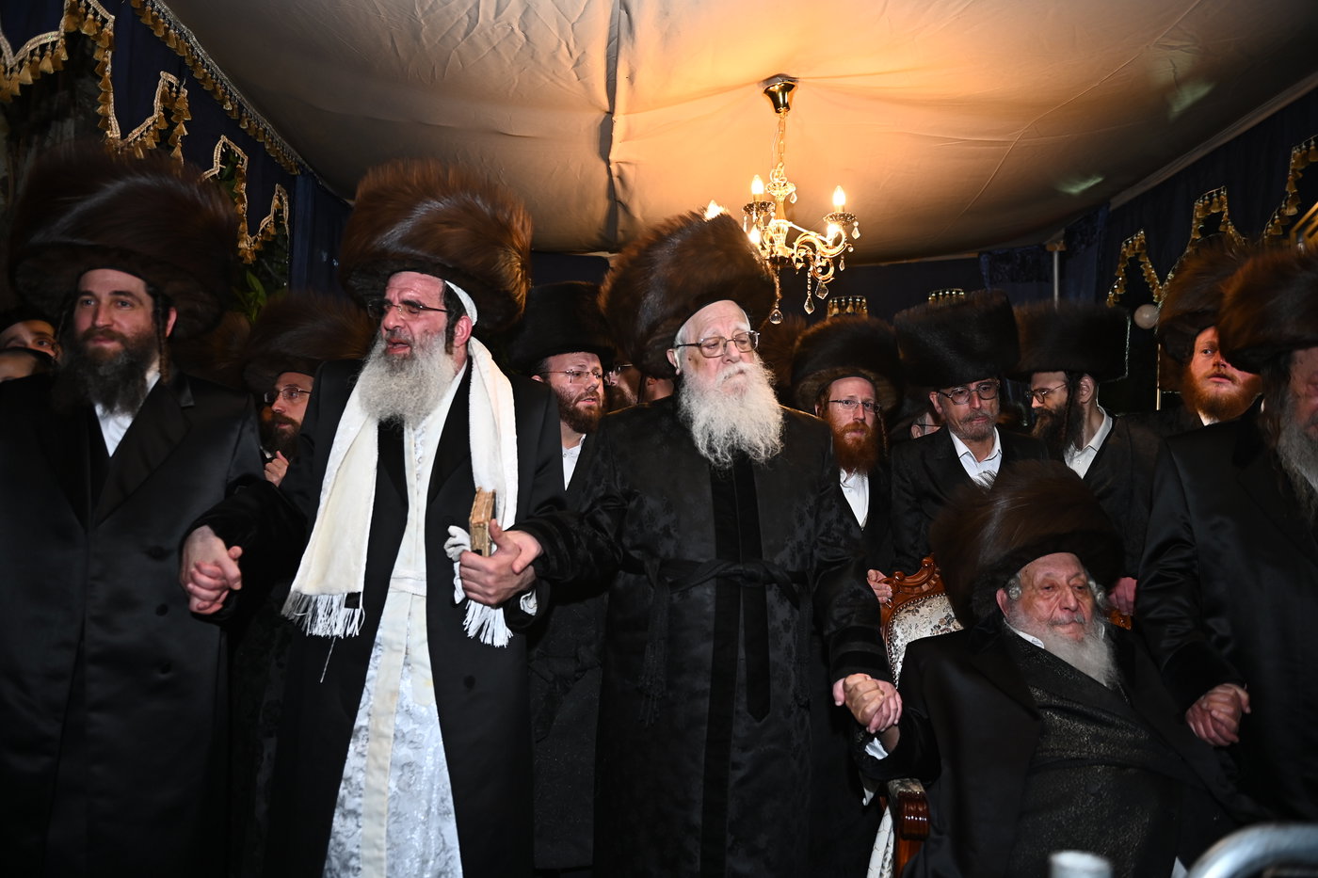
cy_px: 439
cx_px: 659
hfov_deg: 73.8
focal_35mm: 24
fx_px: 879
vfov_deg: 53.1
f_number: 2.8
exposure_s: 1/100
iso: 400
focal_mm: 24
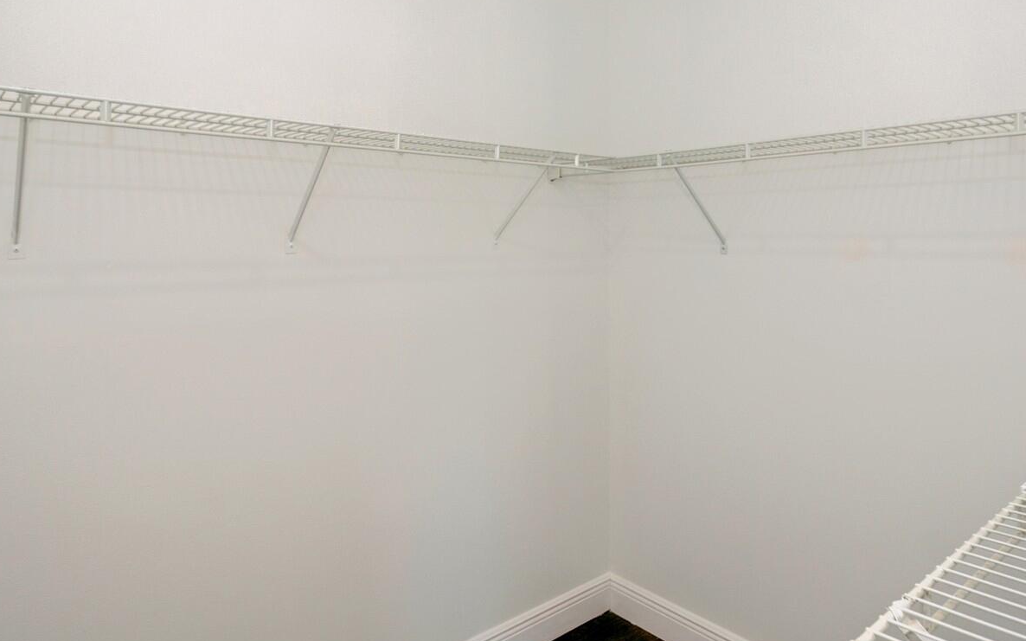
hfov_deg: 77.9
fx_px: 634
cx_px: 542
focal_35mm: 23
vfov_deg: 52.8
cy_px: 228
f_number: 5
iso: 200
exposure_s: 1/60
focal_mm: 11
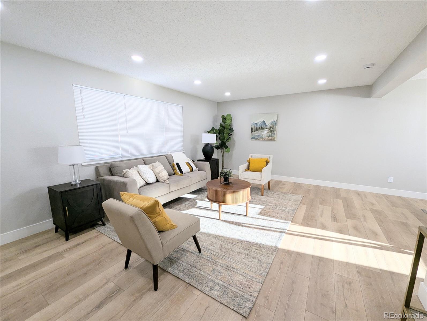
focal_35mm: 13
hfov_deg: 106.1
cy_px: 160
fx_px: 161
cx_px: 214
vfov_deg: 90.1
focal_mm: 1.95
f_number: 2.2
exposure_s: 1/120
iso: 66
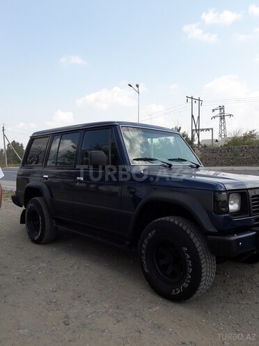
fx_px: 279
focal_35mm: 28
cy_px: 173
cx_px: 130
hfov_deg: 49.7
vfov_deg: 63.4
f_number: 1.9
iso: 40
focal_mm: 3.7
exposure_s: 1/1099
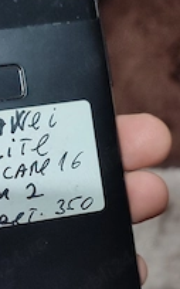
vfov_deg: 38.7
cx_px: 30
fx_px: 409
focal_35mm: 52
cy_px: 177
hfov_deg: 24.3
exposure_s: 1/30
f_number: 1.9
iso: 401
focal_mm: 6.04
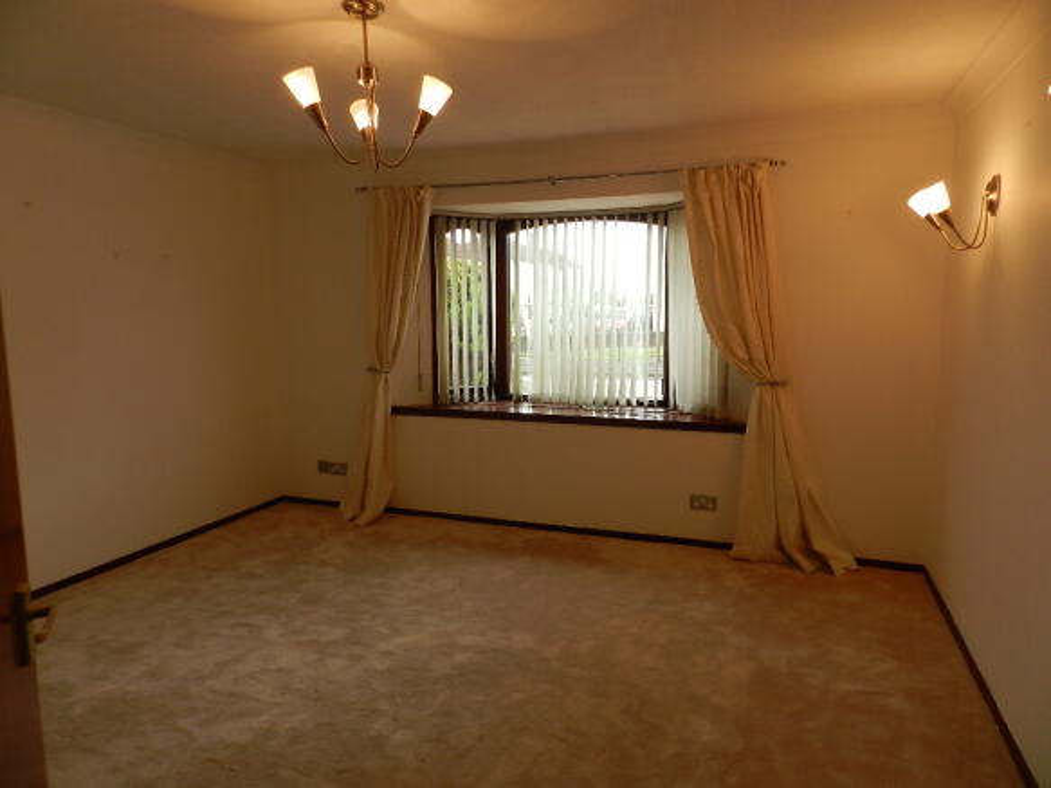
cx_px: 526
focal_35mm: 23
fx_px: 698
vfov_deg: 58.9
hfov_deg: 73.9
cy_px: 394
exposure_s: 1/200
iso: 160
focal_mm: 4
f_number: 3.4
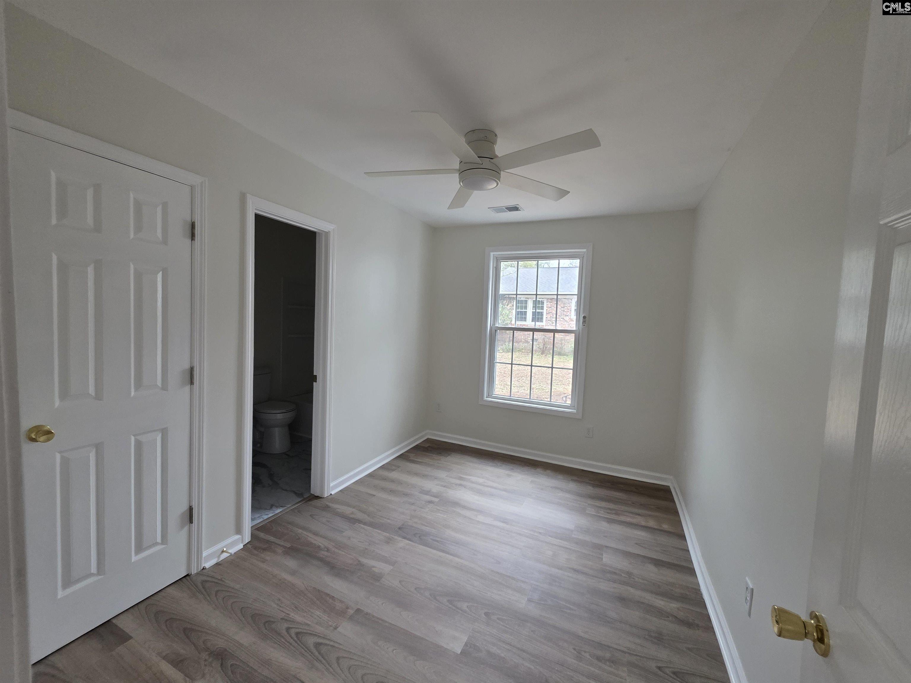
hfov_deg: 106.2
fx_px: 342
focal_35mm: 13
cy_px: 342
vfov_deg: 89.9
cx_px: 456
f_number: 1.9
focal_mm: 2.2
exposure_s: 1/100
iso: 250
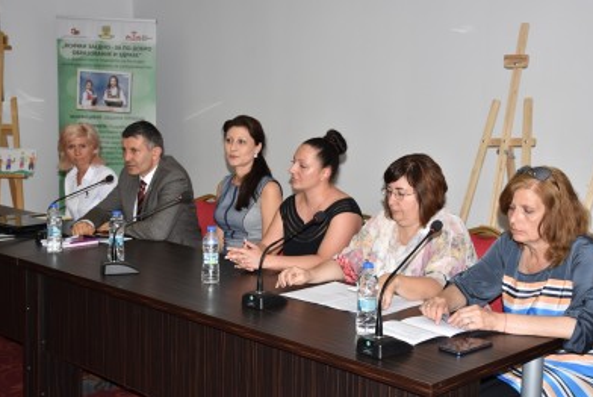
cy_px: 201
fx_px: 857
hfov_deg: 38.2
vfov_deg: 26.0
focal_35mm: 52
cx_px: 298
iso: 400
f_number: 5.6
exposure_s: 1/100
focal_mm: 34
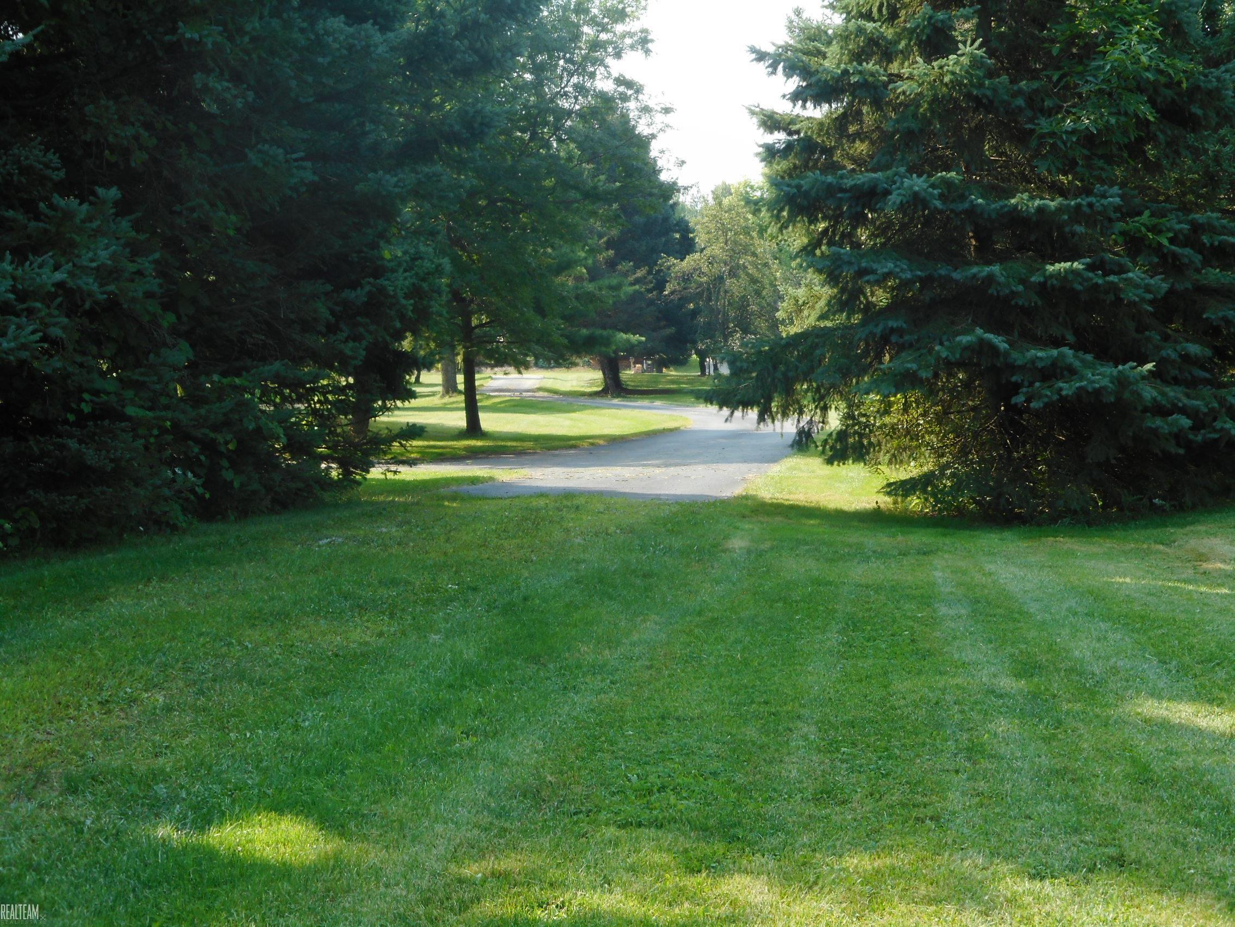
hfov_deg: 29.0
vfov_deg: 21.9
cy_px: 464
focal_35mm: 67
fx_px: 2390
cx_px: 618
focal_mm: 12
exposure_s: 1/80
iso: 80
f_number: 5.3
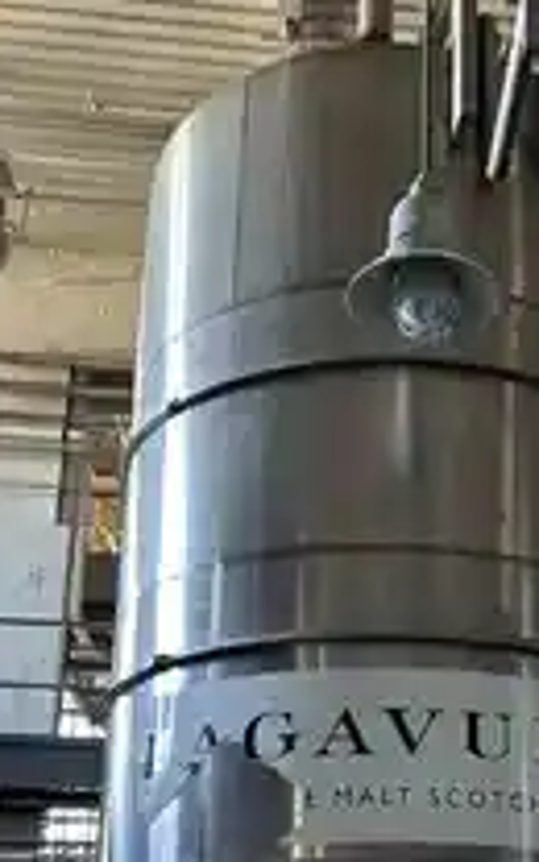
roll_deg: +0.8
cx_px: 452
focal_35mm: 53
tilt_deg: +15.5
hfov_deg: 23.9
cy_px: 696
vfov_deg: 36.8
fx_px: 1246
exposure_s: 1/31
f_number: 1.6
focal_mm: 5.96
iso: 640
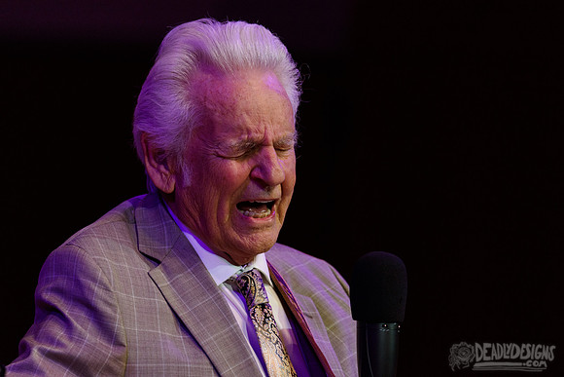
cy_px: 188
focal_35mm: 600
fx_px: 9402
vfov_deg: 2.3
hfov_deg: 3.4
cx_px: 282
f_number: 6.3
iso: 2500
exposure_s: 1/640
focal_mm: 600
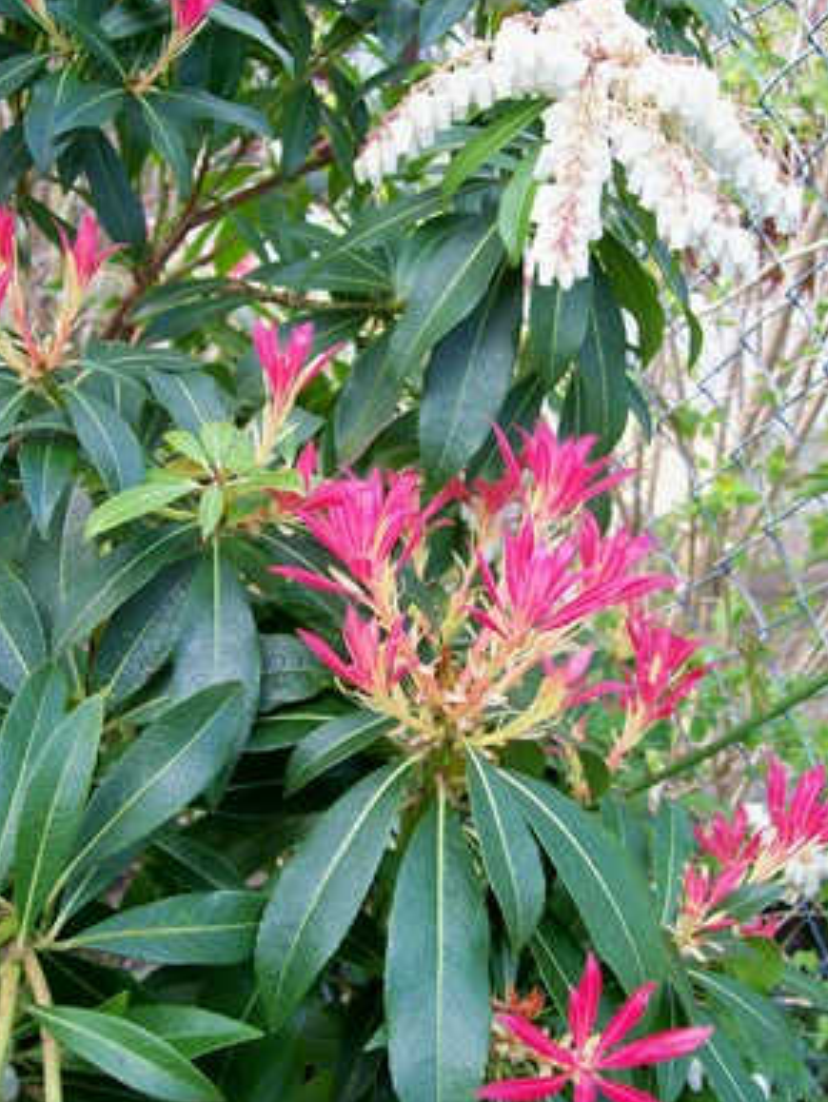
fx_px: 1306
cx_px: 434
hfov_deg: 35.2
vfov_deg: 45.7
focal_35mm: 41
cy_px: 502
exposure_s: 1/96.4
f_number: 2.7
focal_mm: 6
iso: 80
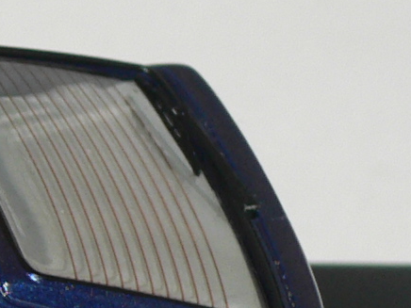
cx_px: -444
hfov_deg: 2.7
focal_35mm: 728
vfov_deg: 2.0
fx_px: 8644
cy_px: 462
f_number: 3.2
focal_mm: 20.7
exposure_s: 1/60
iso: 80
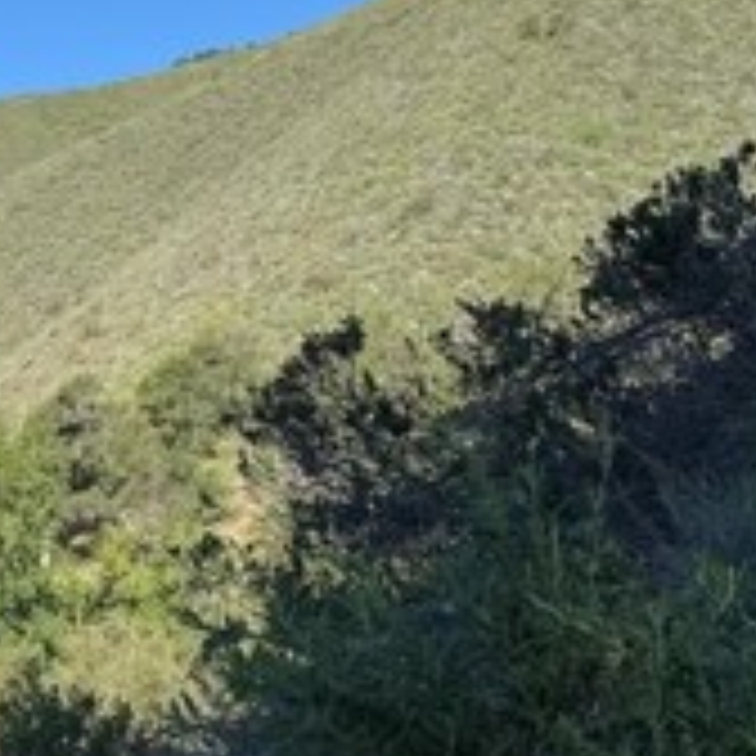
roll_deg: -3.5
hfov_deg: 20.4
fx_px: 2001
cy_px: 464
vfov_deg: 21.4
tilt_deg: +3.5
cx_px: -68
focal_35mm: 81
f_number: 1.78
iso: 80
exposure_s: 1/3279
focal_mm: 6.76
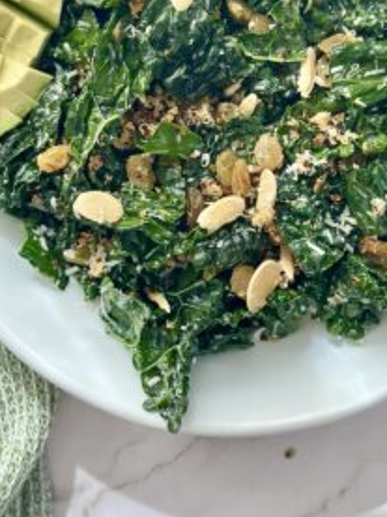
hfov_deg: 17.0
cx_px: 194
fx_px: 1297
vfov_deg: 22.4
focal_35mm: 87
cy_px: 184
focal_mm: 6.86
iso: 80
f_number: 1.78
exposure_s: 1/850
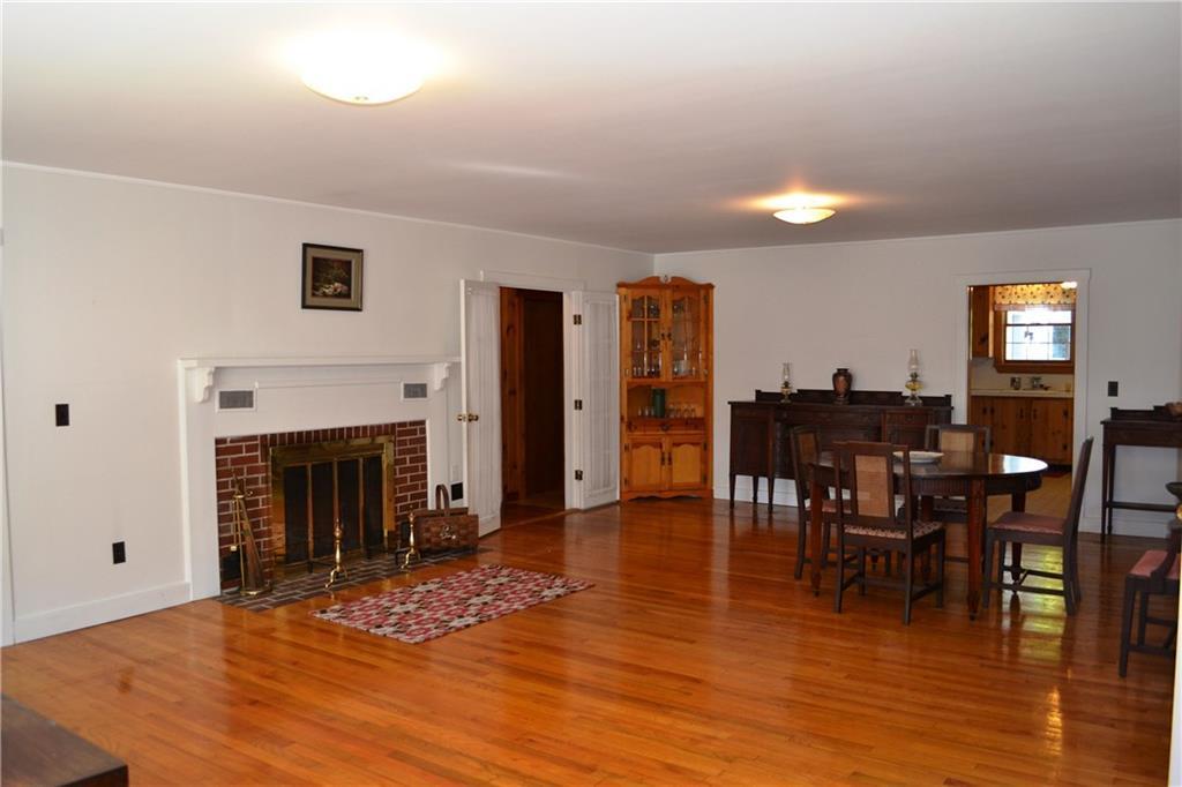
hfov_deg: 67.4
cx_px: 591
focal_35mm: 27
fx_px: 886
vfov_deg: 47.9
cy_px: 394
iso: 400
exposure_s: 1/60
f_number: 4
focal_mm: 18
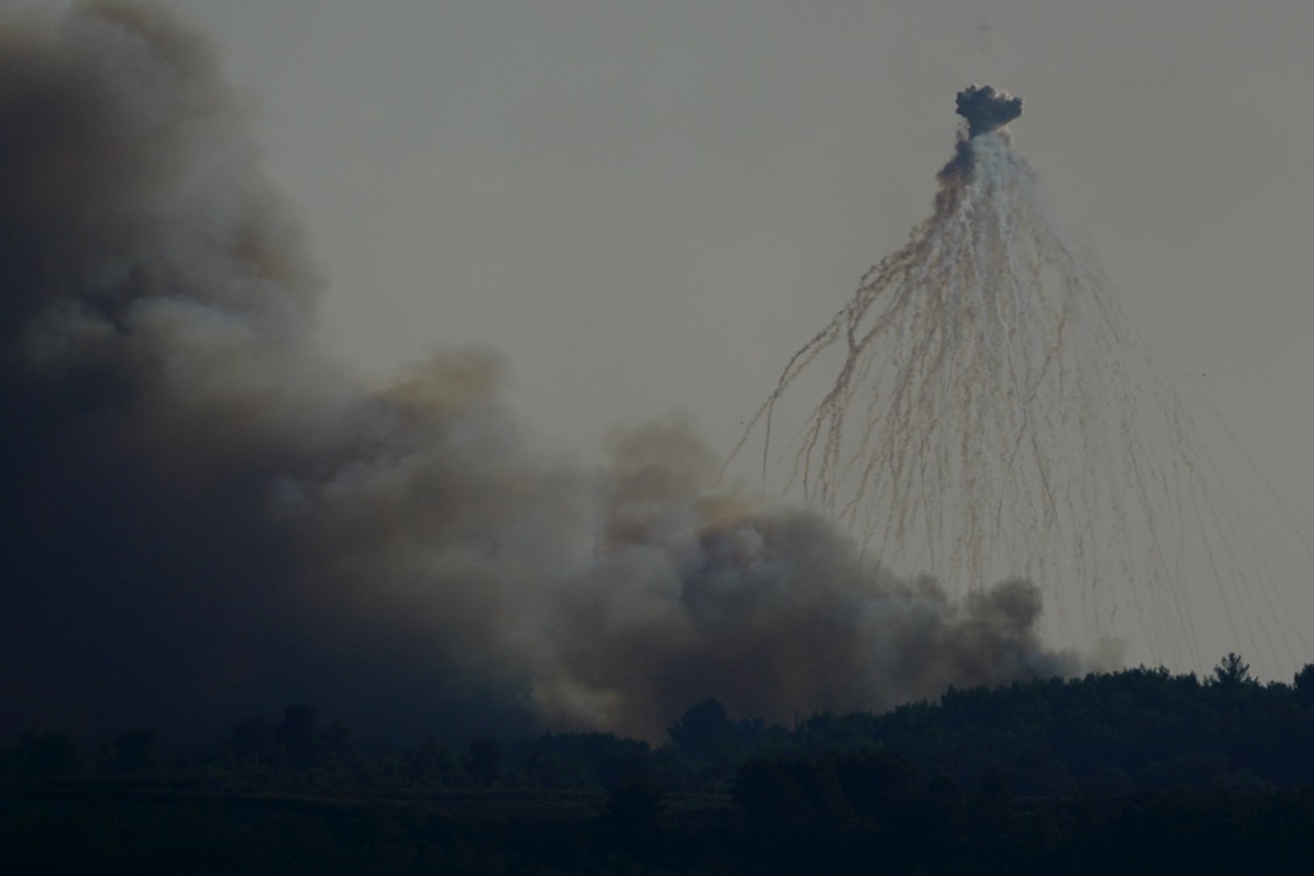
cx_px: 657
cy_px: 438
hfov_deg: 3.4
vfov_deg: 2.3
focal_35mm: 600
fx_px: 21902
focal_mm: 600
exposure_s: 1/16000
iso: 200
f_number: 4
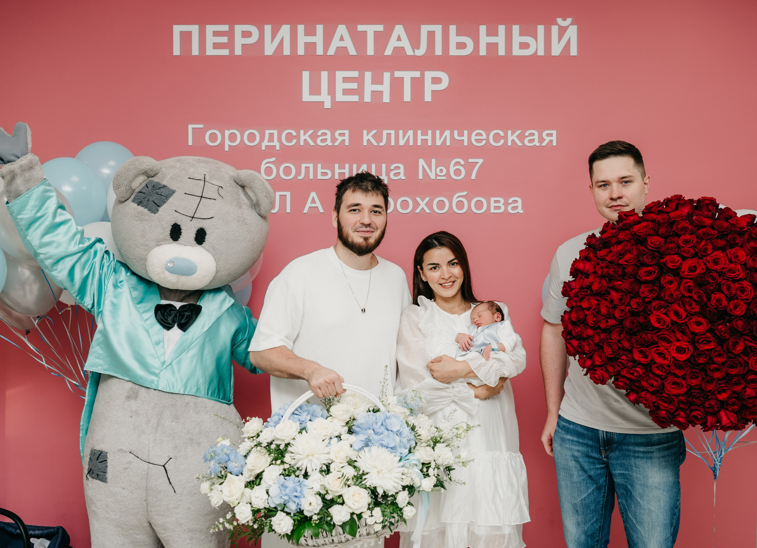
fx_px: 841
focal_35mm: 39
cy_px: 272
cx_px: 395
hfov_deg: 48.5
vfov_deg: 36.1
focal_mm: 32
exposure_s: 1/160
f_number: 4
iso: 200
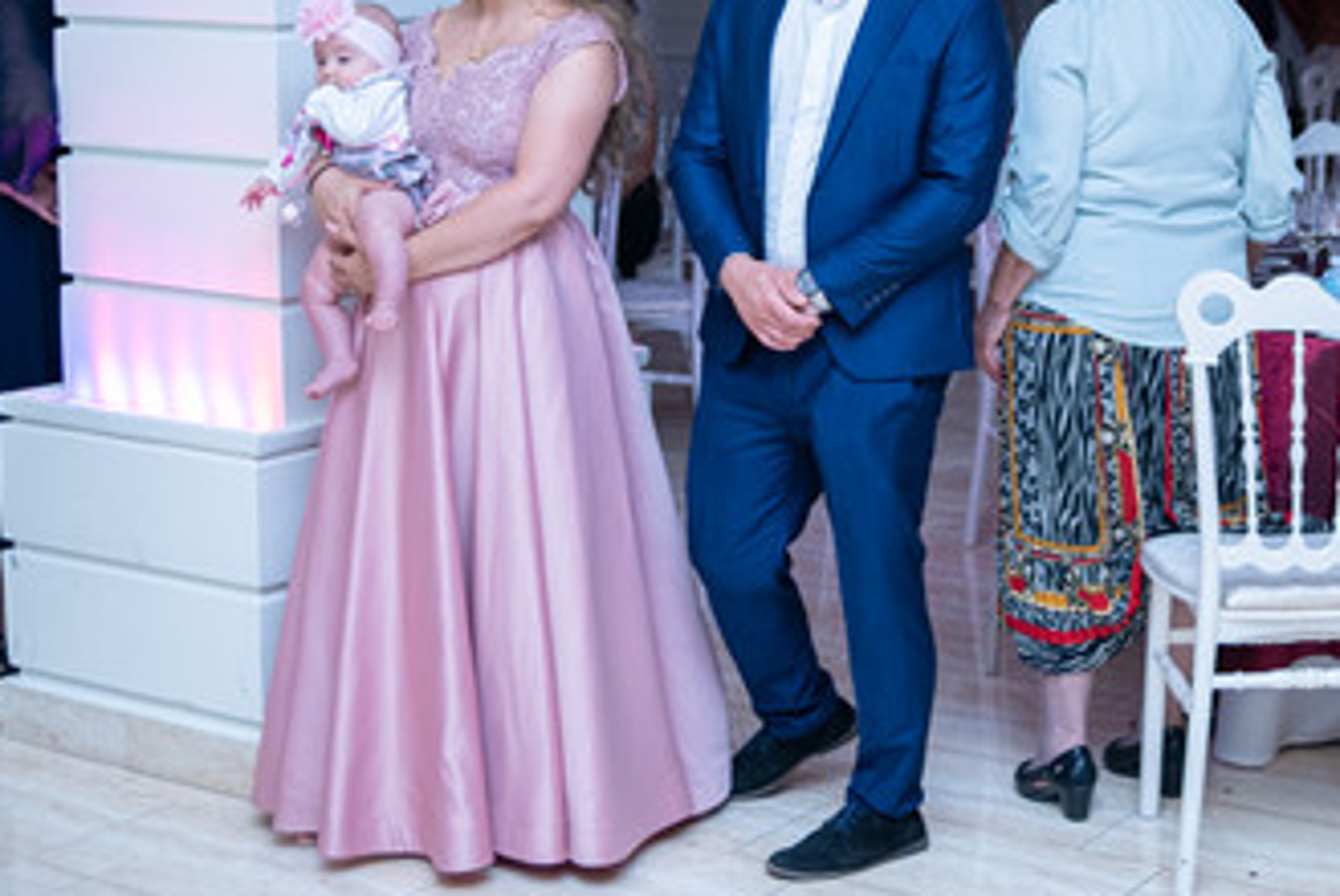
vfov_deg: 19.8
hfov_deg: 29.3
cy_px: 124
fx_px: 2533
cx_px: 953
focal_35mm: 68
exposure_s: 1/125
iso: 500
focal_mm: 23
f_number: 1.8
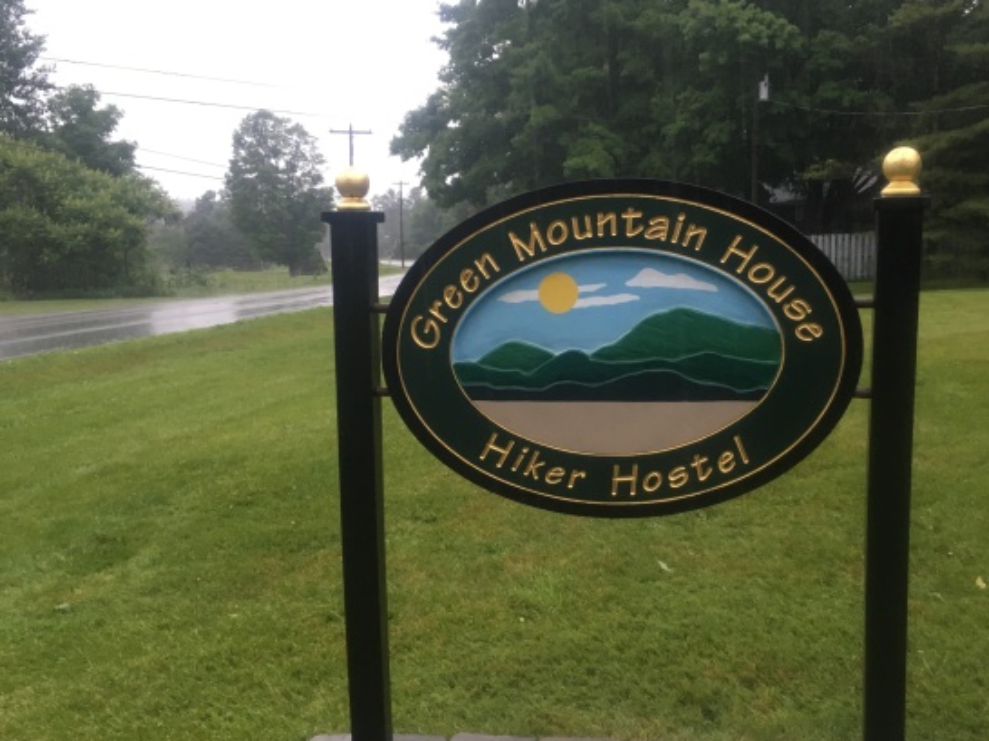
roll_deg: +0.3
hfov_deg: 53.7
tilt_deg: -10.5
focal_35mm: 34
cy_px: 402
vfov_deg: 41.7
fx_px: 971
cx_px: 574
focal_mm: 4.15
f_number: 2.2
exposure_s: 1/30
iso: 80
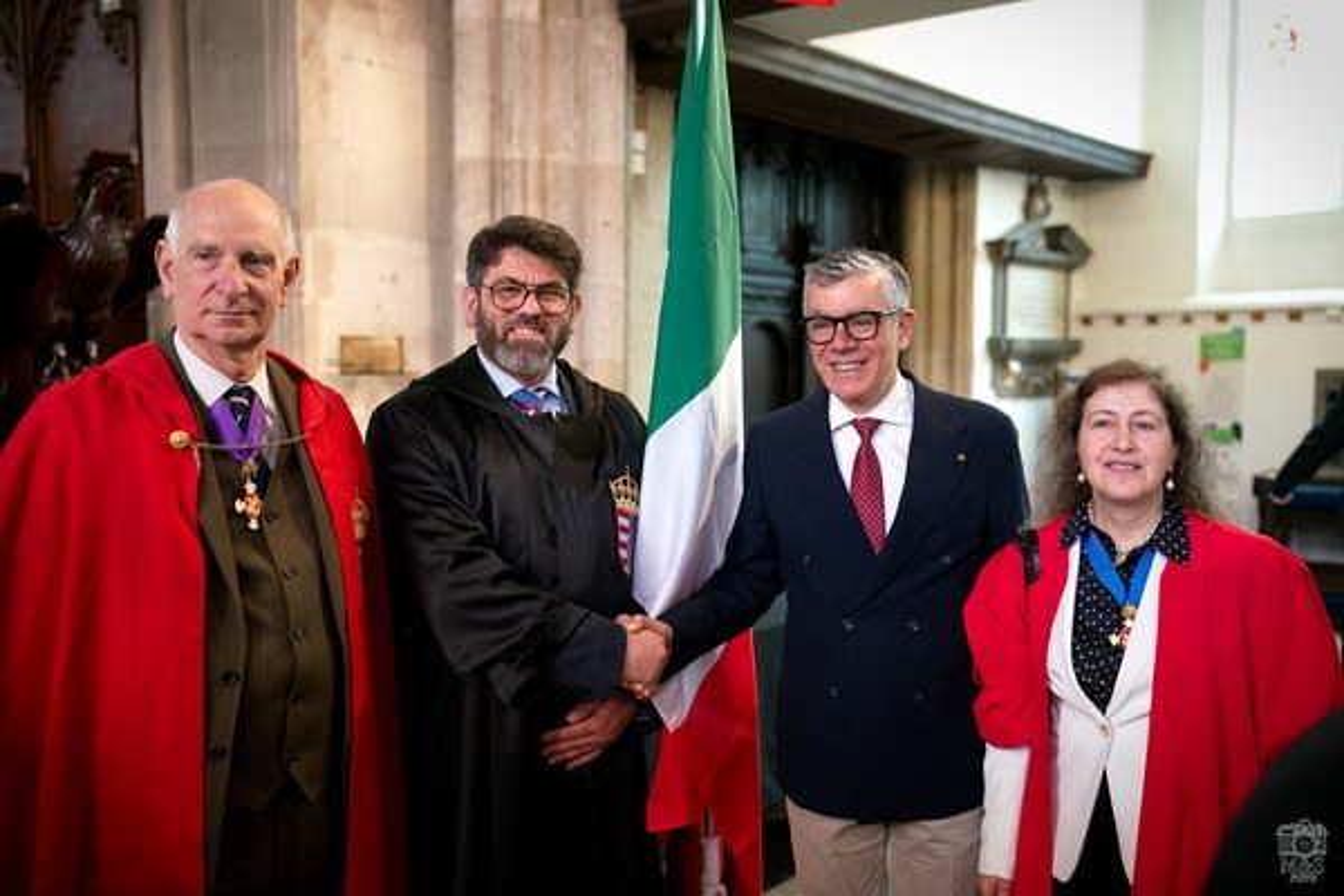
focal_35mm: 35
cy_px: 448
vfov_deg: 37.9
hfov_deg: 54.4
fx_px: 1307
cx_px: 672
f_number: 2
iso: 4000
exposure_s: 1/320
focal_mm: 35
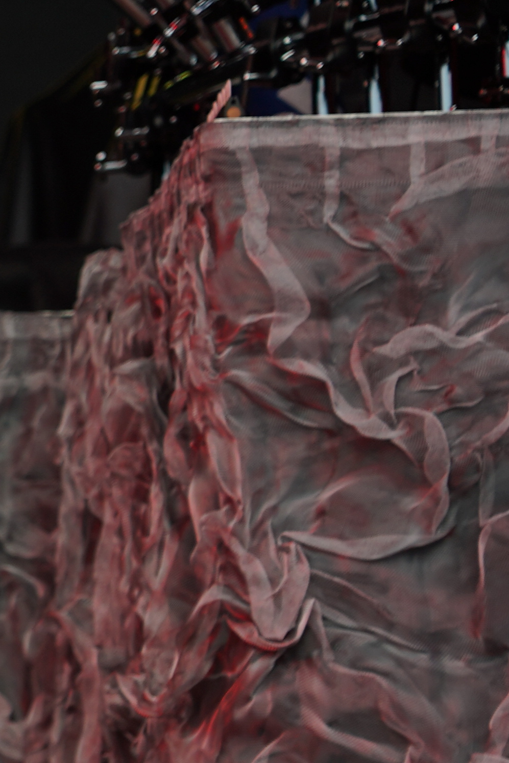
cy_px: 513
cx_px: -960
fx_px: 7573
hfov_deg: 3.8
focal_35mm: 357
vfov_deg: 5.8
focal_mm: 89
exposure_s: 1/100
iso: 100
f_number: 4
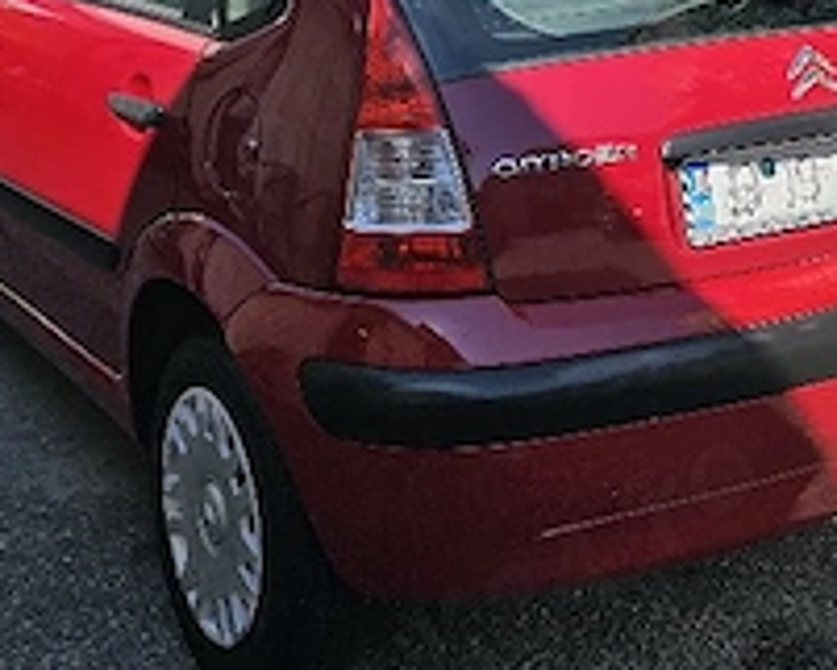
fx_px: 1661
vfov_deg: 22.0
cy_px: 8
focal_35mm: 67
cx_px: 654
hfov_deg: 27.8
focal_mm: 6.3
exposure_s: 1/1000
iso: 10
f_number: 1.7
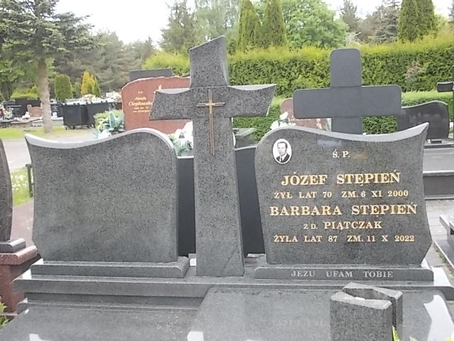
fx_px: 564
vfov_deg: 33.6
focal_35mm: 43
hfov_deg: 43.9
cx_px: 227
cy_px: 170
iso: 80
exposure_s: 1/40
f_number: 3.3
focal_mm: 6.1
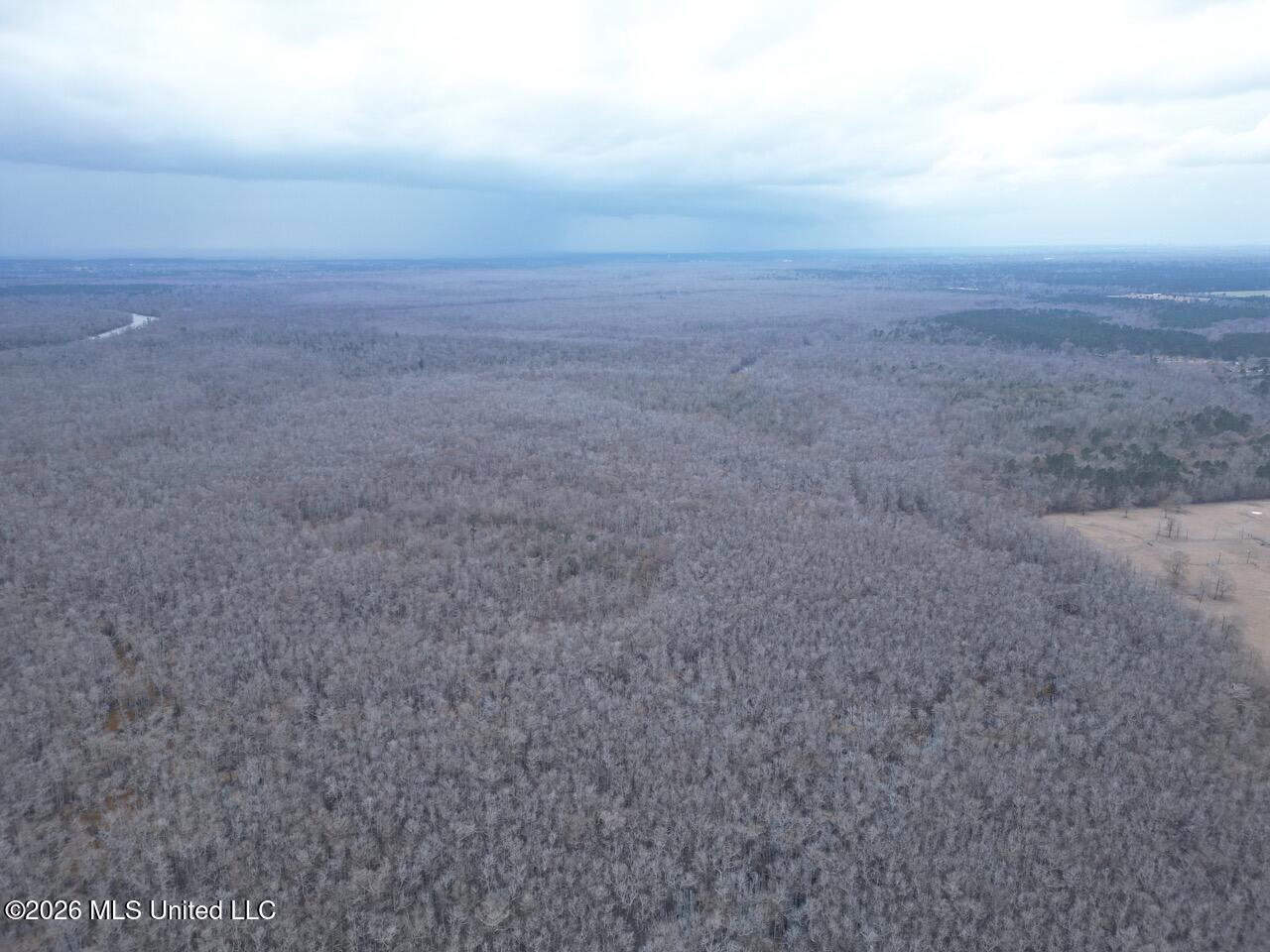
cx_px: 635
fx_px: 881
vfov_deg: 56.8
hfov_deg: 71.6
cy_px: 476
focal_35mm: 24
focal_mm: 6.7
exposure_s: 1/800
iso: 100
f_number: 1.7
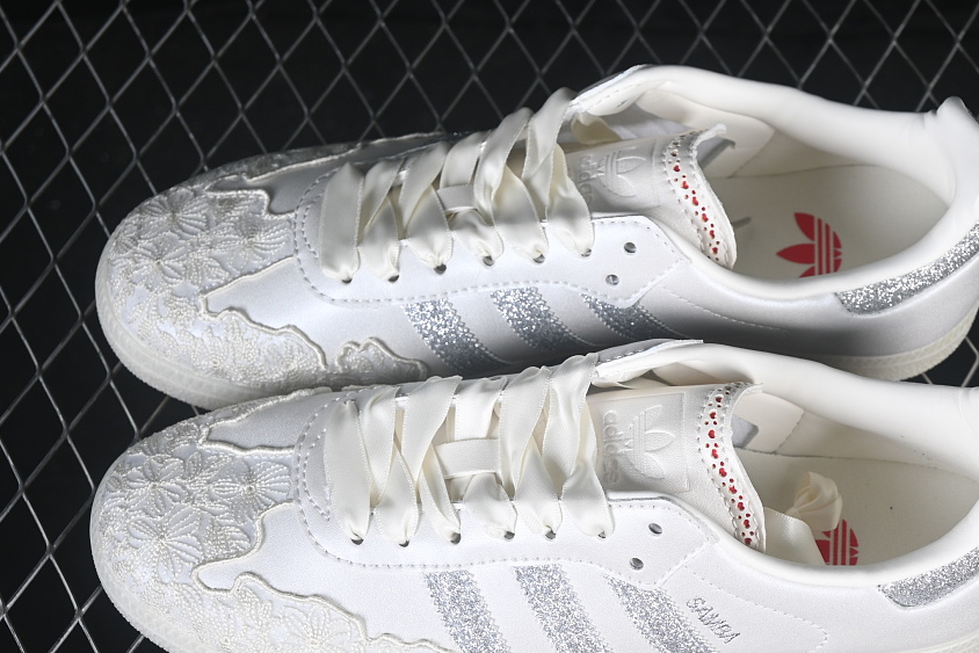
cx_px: 582
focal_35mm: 96
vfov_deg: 14.2
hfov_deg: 21.2
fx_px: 2611
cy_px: 386
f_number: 7.1
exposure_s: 1/80
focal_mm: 50
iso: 160
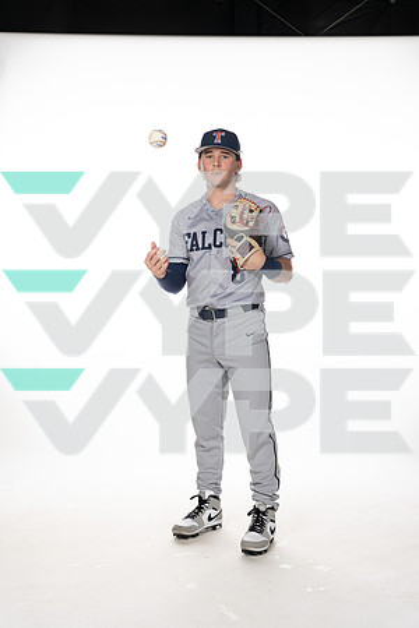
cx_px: 210
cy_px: 314
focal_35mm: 51
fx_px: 890
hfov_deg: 26.5
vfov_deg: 38.9
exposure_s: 1/250
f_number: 6.3
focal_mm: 51
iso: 400
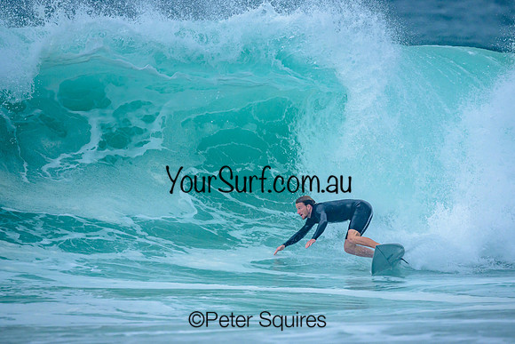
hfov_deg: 2.3
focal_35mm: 883
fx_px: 12640
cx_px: 284
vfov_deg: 1.6
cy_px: 190
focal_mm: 800
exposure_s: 1/3200
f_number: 6.3
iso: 900
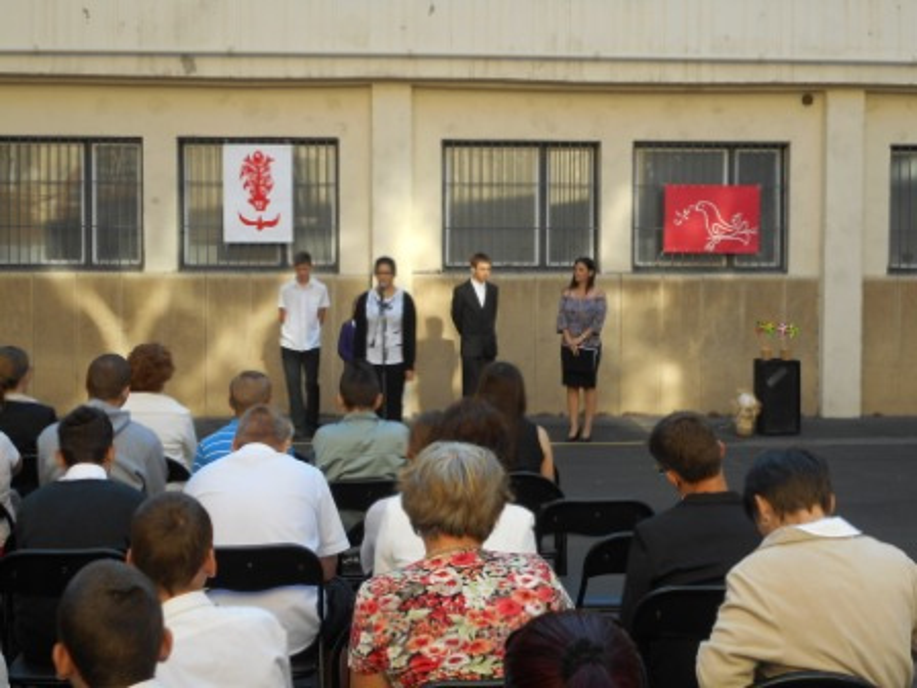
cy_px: 344
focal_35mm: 59
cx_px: 458
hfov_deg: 32.7
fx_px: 1563
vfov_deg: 24.8
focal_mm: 10.5
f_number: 5.1
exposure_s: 1/60
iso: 80
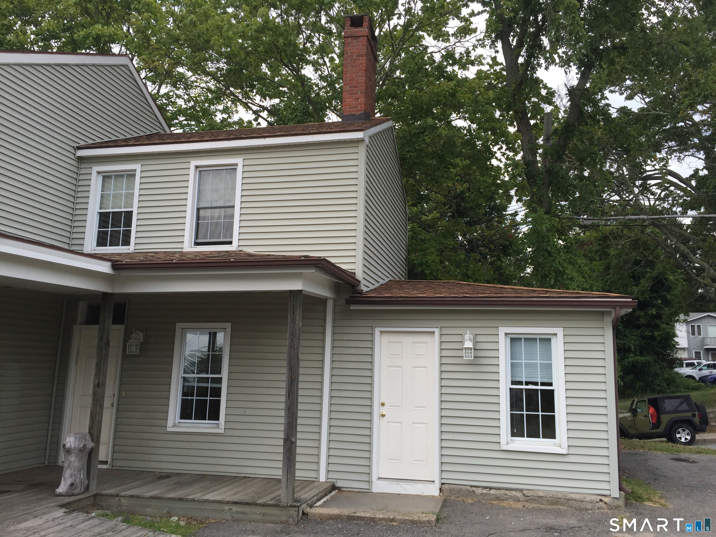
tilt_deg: +8.5
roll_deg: -1.9
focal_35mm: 29
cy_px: 268
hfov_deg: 61.7
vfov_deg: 48.2
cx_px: 358
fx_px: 600
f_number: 2.2
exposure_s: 1/628
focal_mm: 4.15
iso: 32
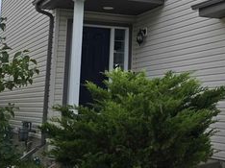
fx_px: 409
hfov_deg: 28.5
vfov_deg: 22.6
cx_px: 236
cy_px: 15
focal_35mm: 63
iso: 12
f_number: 1.7
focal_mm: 6.3
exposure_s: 1/696
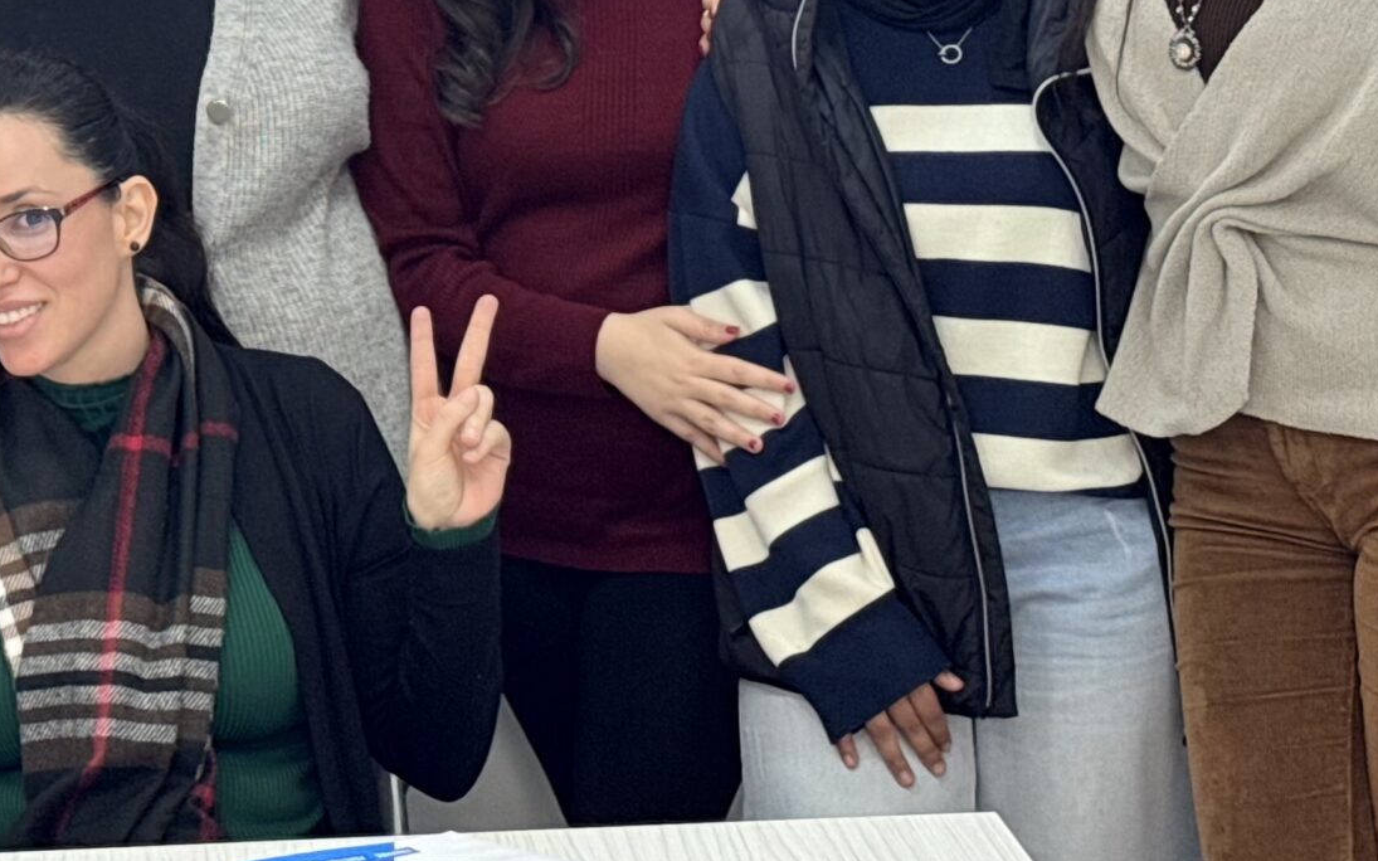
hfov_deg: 17.1
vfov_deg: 10.8
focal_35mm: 119
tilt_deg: -3.1
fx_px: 4468
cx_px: -25
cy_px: -113
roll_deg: +2.7
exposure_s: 1/121
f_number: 1.78
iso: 80
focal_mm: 6.76
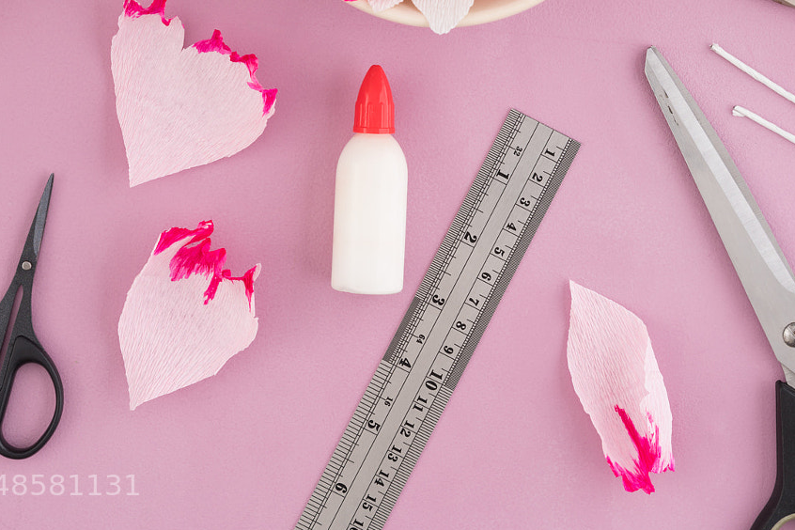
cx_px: 400
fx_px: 2296
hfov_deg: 19.6
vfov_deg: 13.1
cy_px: 58
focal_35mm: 104
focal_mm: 55
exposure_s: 1/125
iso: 100
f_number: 8
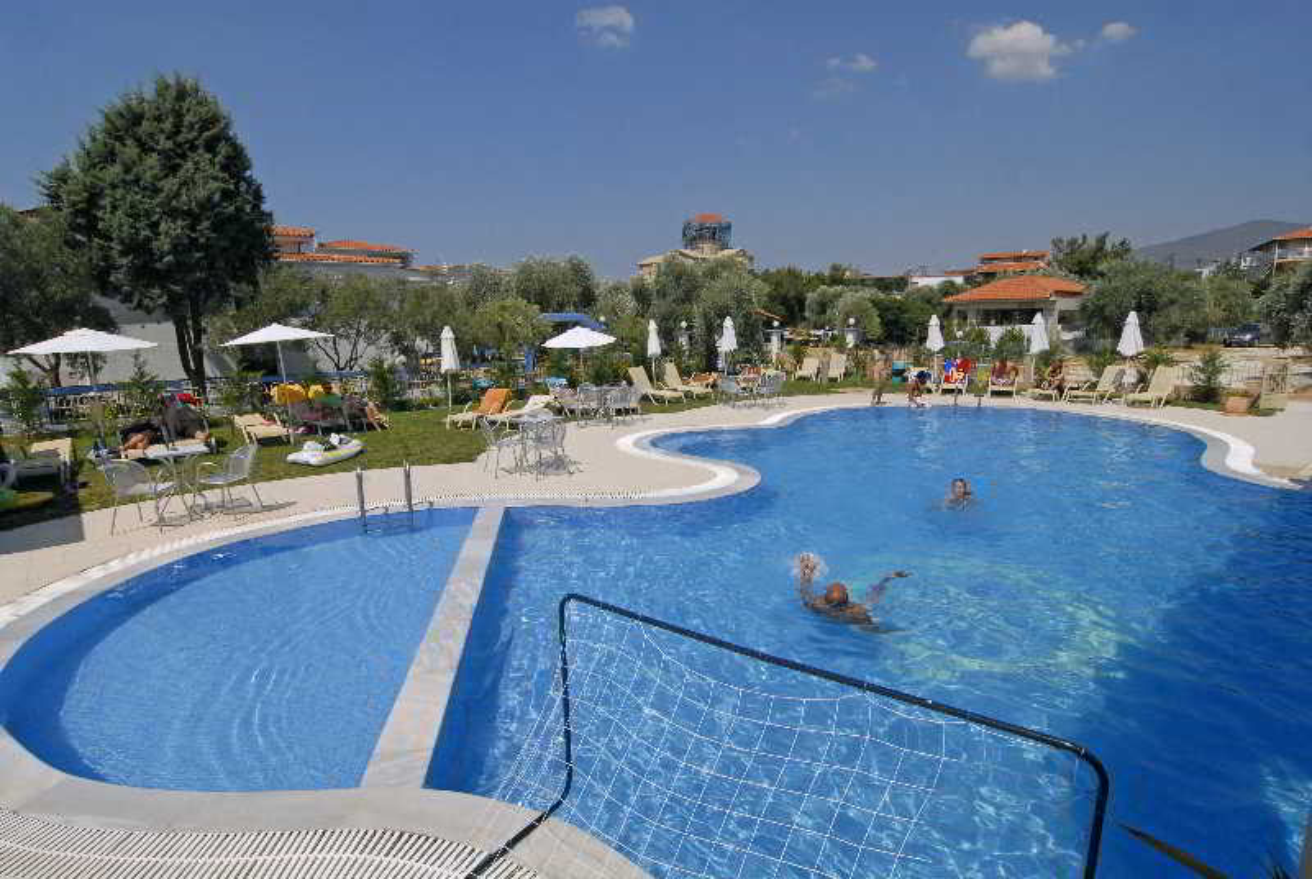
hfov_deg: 89.9
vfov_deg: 67.6
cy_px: 440
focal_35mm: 18
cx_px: 656
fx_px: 657
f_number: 14
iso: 500
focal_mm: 12
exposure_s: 1/750
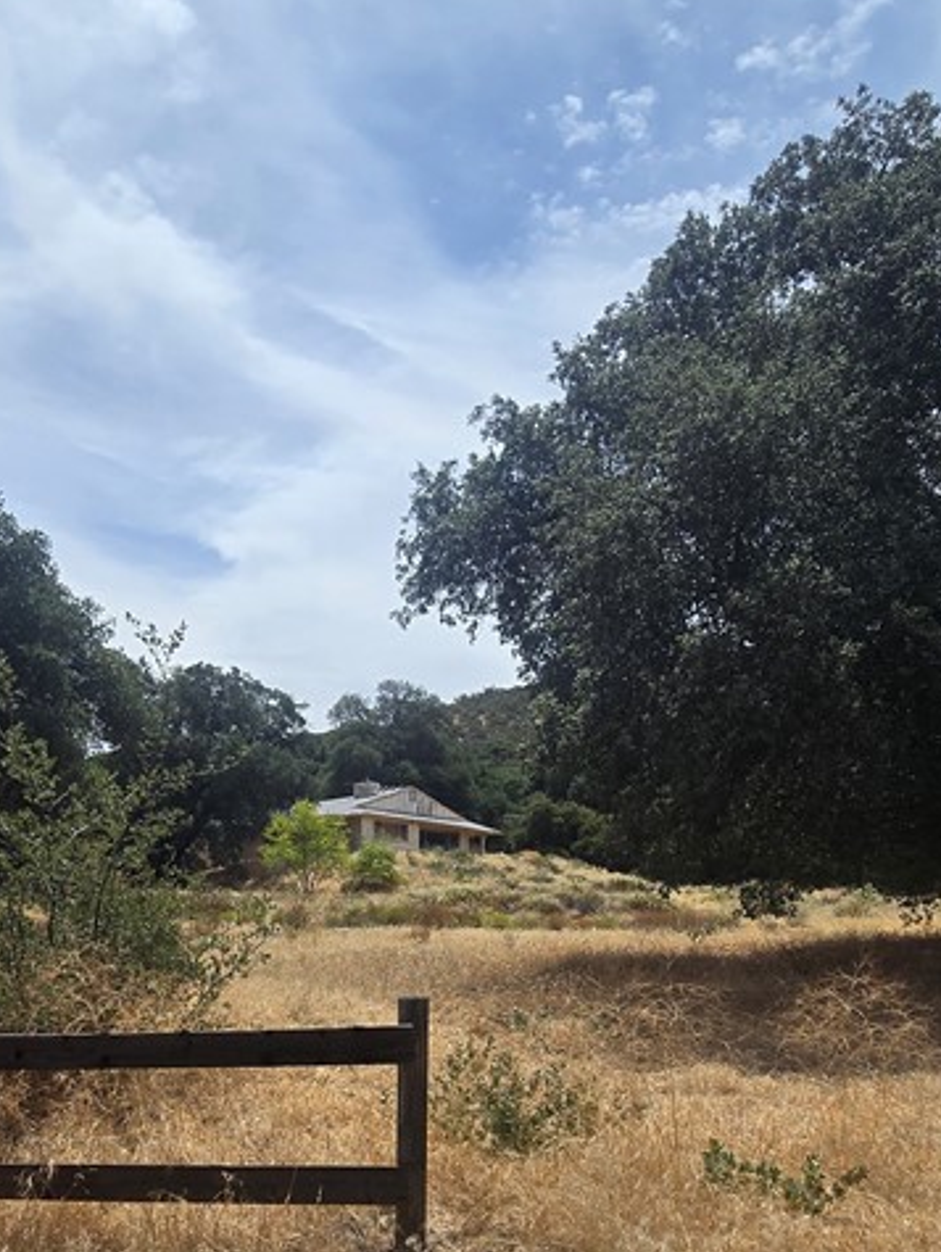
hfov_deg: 49.4
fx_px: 1014
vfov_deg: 60.4
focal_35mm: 28
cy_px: 920
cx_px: 366
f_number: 2.2
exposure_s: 1/3502
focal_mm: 2.2
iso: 50
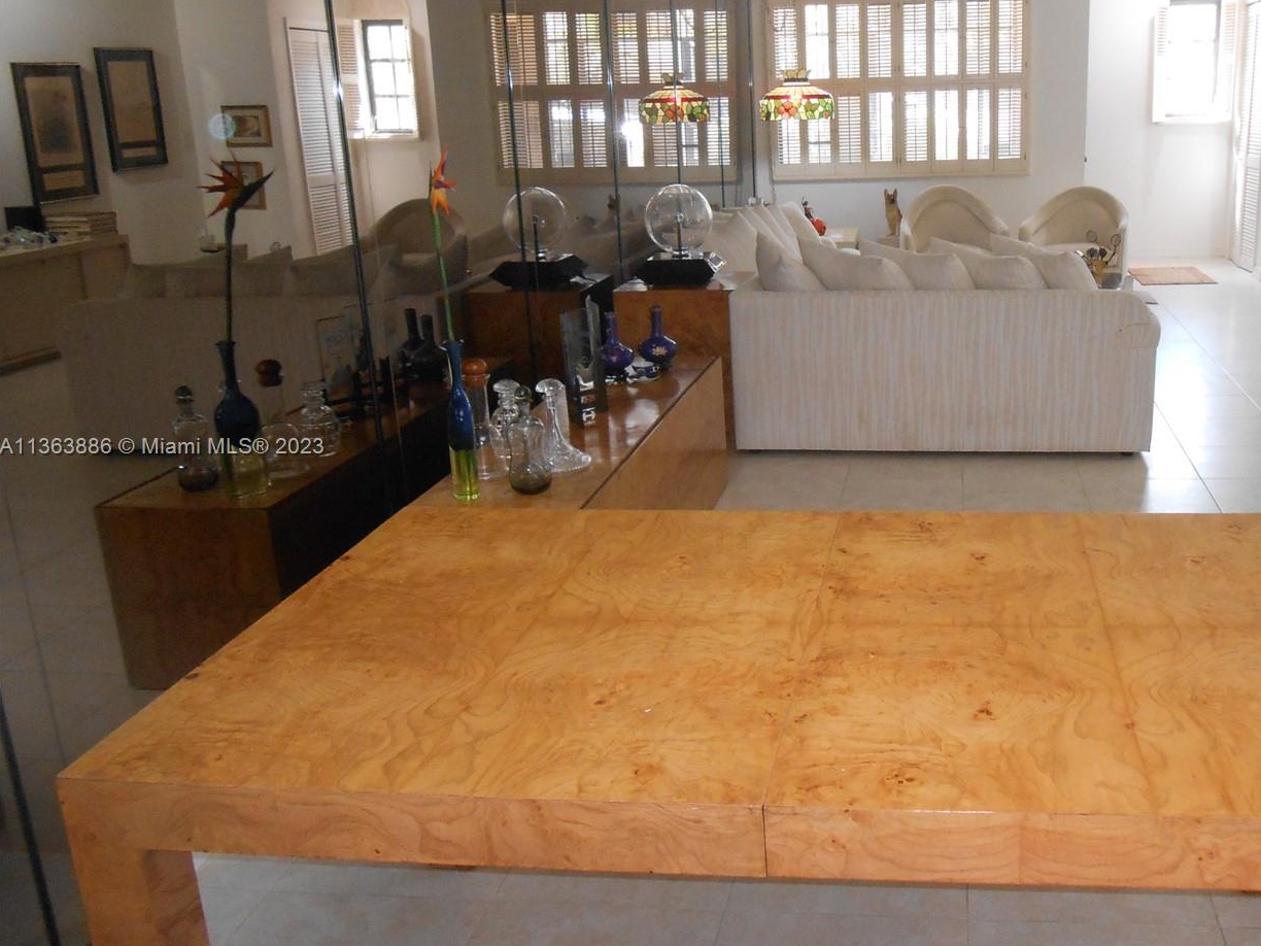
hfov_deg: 53.1
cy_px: 448
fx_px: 1239
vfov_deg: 41.8
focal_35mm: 34
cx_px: 819
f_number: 3.5
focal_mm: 4.6
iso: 320
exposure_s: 1/30
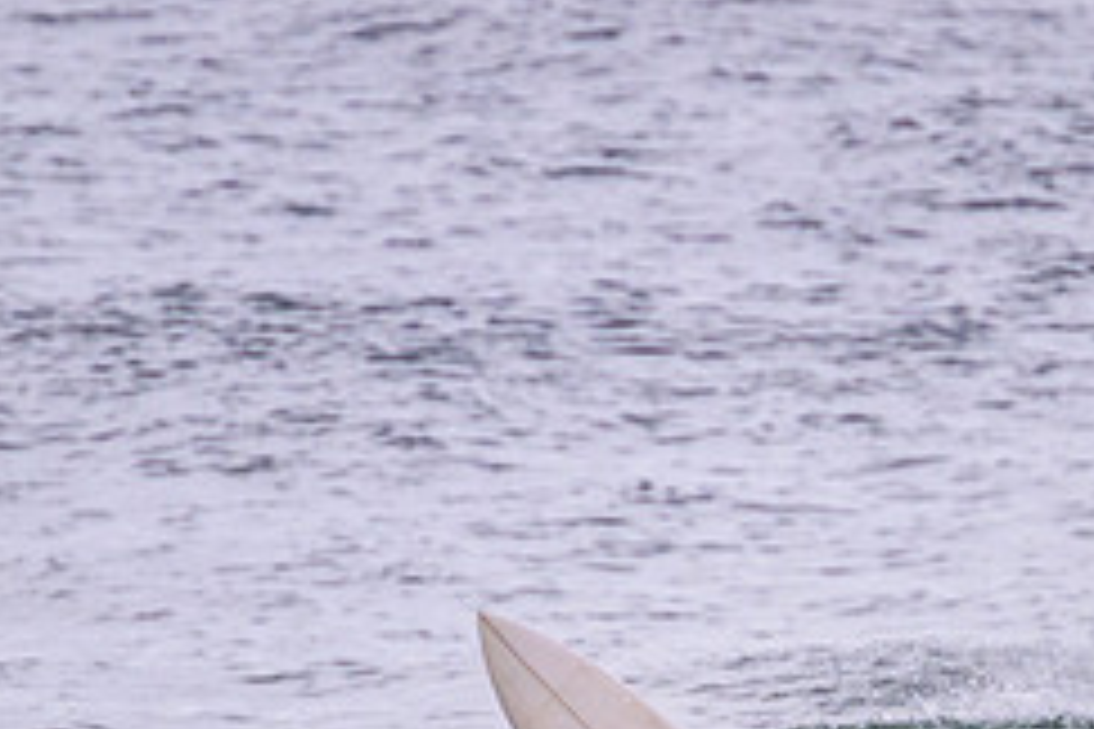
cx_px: 788
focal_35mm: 1913
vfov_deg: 0.7
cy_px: 853
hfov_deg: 1.1
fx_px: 58129
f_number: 11
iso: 2500
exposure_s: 1/2000
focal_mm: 800
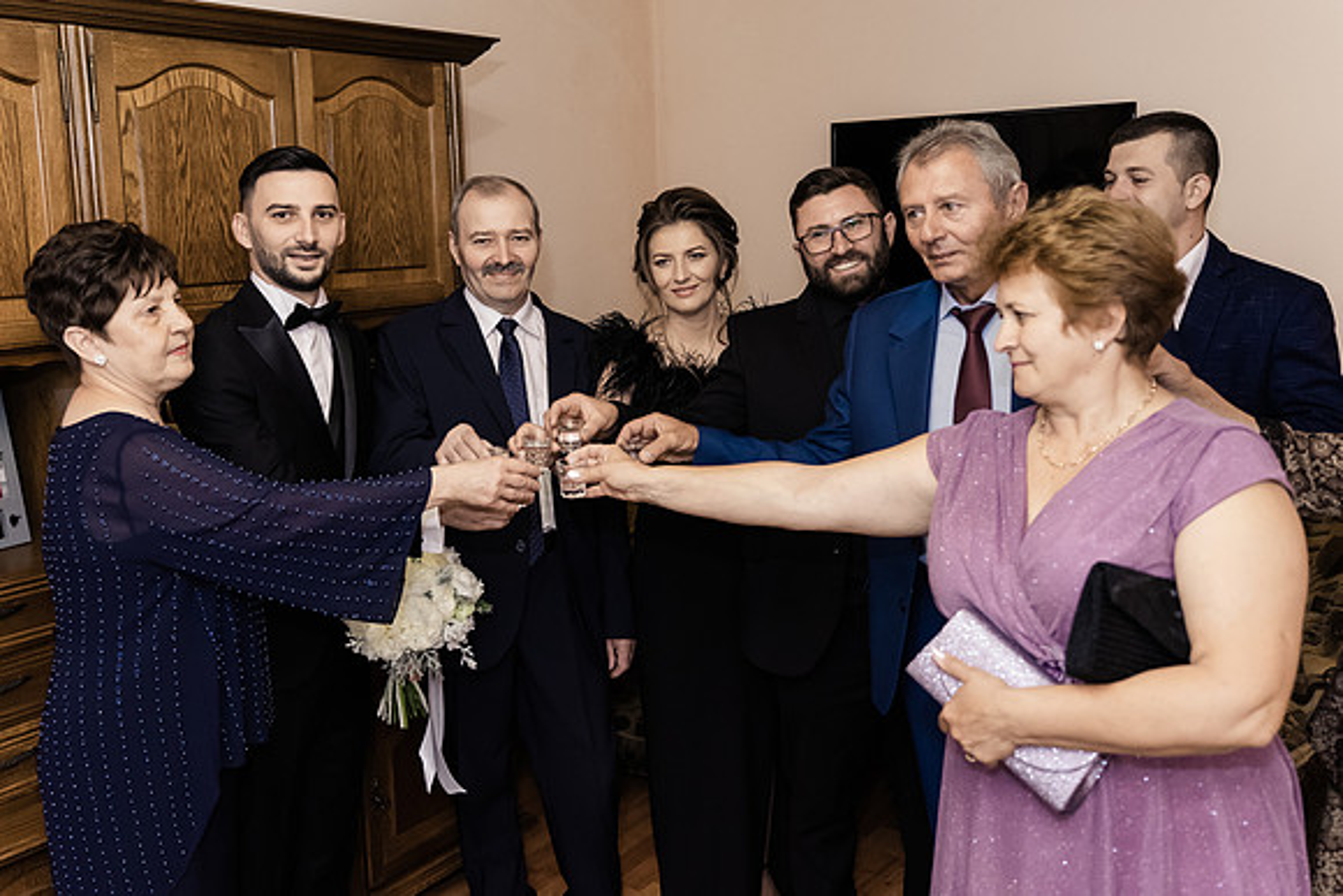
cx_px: 621
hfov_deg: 59.2
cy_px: 390
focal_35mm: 32
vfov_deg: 41.5
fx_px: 1179
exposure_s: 1/125
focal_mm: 28
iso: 3200
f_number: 2.8
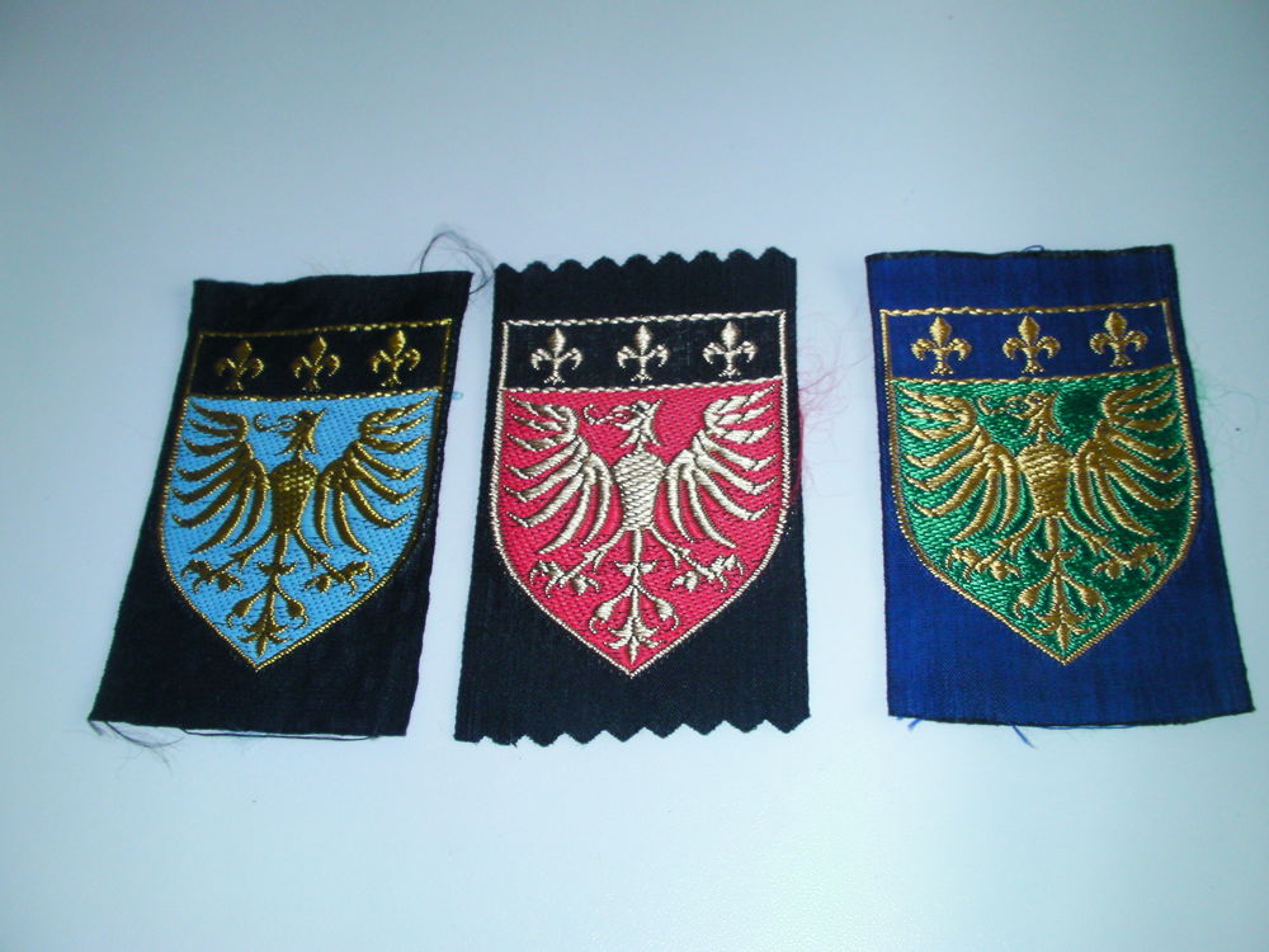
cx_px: 634
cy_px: 476
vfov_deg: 37.7
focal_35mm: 38
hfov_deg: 49.0
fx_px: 1393
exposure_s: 1/30
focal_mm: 6.3
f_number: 5.6
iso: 139
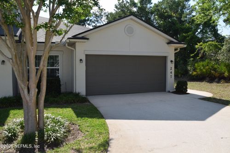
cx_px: 115
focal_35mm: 32
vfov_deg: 41.7
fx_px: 201
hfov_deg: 59.5
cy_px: 76
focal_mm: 21
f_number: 9
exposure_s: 1/200
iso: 100
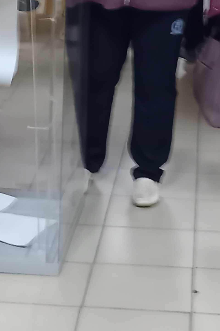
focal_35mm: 115
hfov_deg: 11.9
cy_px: 9
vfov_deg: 17.4
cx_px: 147
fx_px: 1054
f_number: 1.8
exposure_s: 1/20
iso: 893
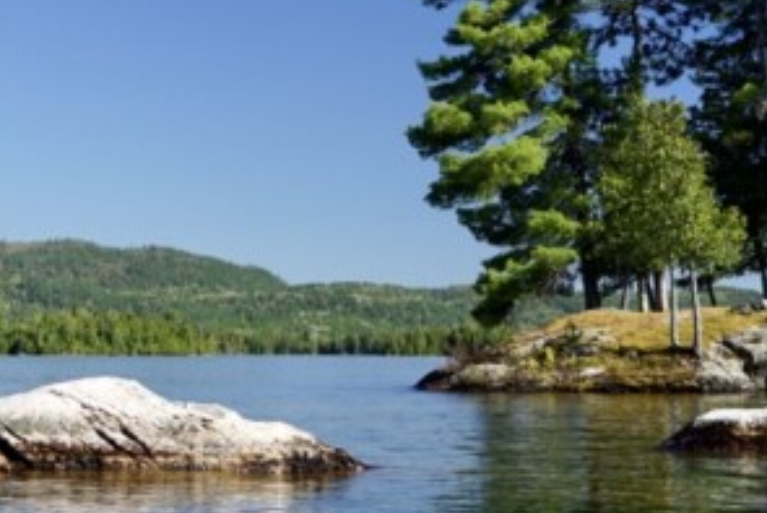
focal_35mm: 105
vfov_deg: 13.0
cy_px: 79
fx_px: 2238
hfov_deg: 19.2
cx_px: 150
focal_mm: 35
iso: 100
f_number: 5
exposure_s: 1/160
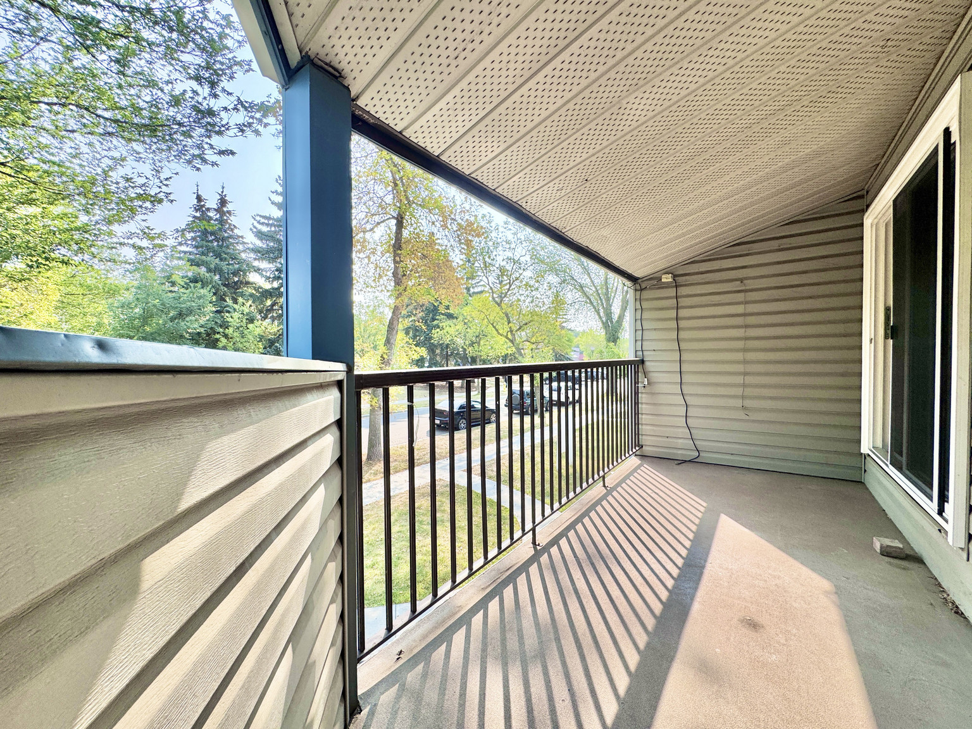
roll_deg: +0.2
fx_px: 393
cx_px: 486
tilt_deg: -1.1
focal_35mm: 14
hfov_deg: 102.1
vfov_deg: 85.7
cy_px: 364
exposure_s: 1/596
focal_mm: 2.22
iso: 40
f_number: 2.2
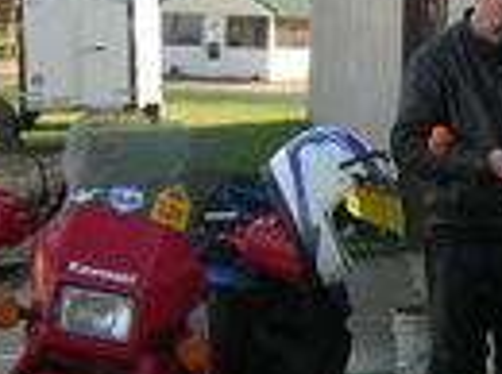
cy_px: 147
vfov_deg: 12.6
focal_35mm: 117
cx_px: 467
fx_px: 1694
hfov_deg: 16.6
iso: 50
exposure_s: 1/160
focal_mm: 6.3
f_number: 3.2
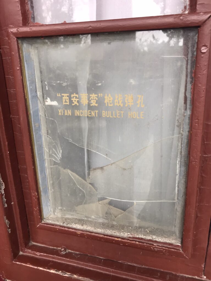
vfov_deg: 63.4
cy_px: 140
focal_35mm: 28
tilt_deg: -17.7
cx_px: 106
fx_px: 228
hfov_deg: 49.7
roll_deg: +2.8
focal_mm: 3.99
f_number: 1.8
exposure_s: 1/100
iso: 40
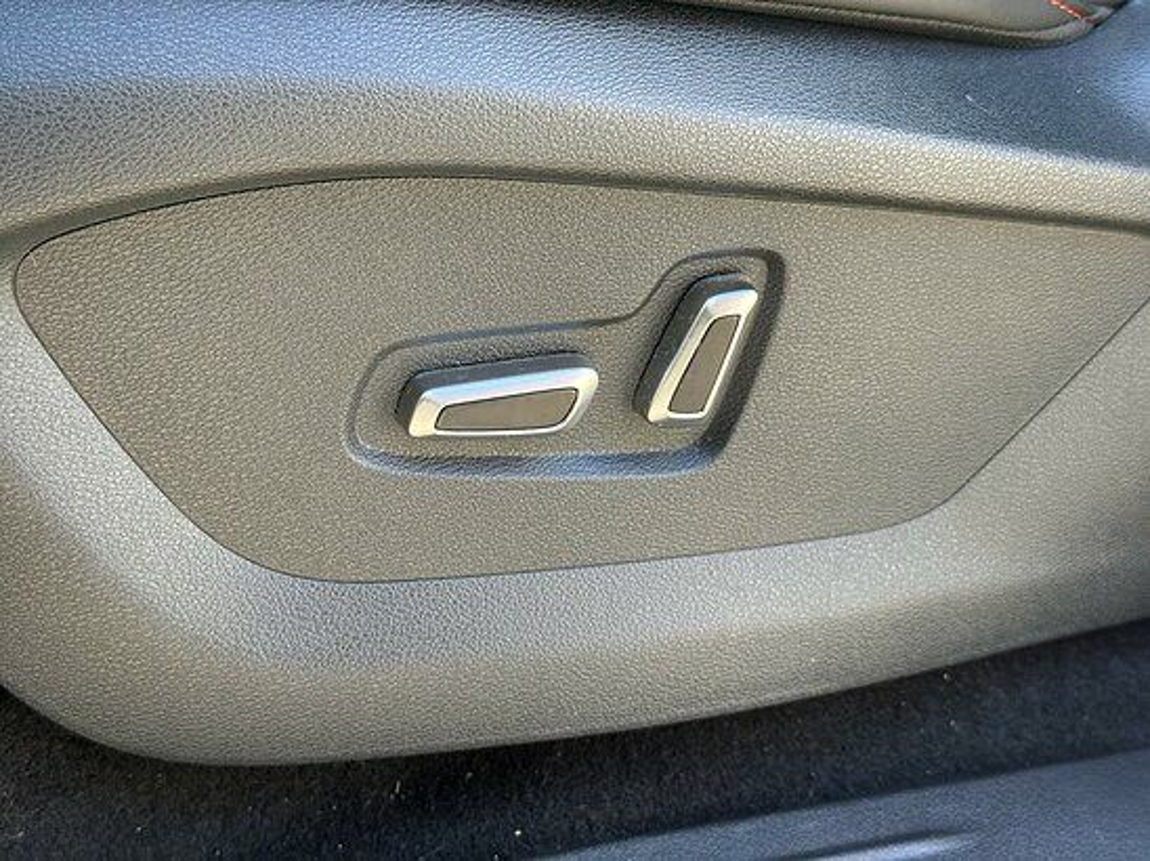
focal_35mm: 48
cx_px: 575
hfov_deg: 39.7
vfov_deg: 30.2
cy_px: 430
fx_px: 1593
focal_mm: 6.76
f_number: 1.78
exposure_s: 1/65
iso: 100
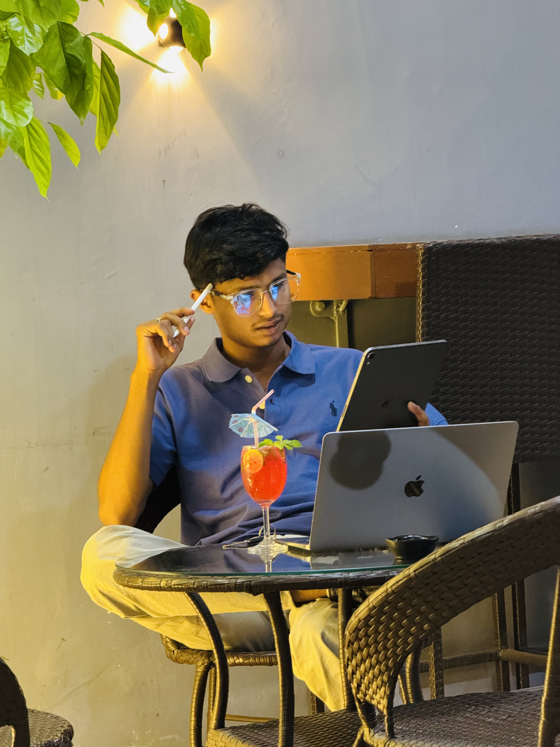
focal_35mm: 120
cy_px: 374
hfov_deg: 12.3
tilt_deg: -1.0
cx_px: 280
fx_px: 2588
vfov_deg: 16.4
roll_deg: +2.7
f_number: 2.8
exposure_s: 1/33
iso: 640
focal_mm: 15.66
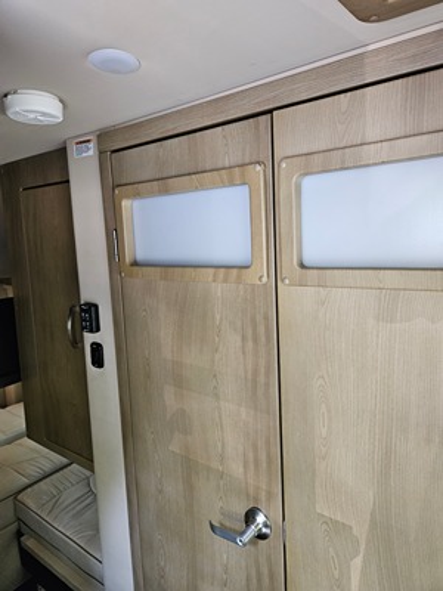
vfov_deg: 73.9
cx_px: 222
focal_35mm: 23
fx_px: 392
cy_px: 296
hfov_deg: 58.9
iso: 640
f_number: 1.8
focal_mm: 5.4
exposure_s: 1/120
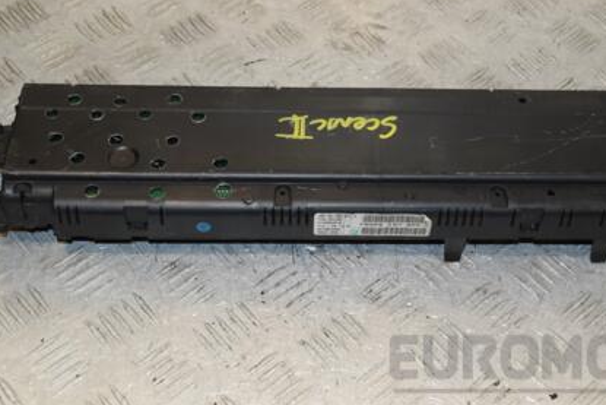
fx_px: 1094
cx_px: 362
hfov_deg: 30.9
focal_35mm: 65
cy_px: 162
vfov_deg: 20.9
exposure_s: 1/200
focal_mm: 30
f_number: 8
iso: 800
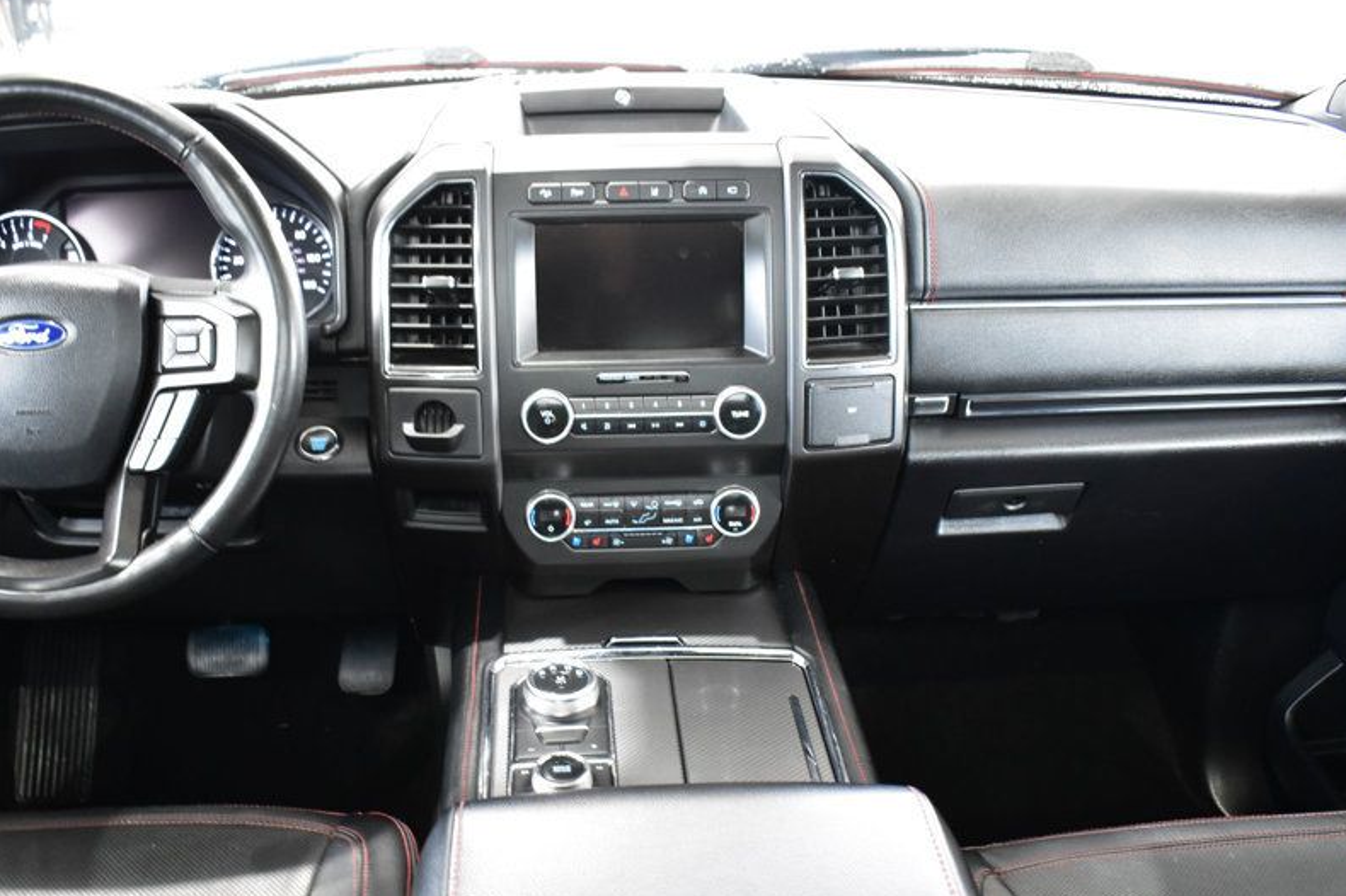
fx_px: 1308
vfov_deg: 37.7
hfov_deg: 54.3
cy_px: 543
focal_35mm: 35
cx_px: 598
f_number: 4
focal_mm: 18
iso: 1600
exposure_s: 1/15
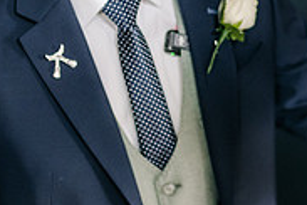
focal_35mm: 270
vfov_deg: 5.1
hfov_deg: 7.6
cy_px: 39
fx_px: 2302
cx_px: 253
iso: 3200
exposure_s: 1/800
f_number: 2
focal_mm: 85
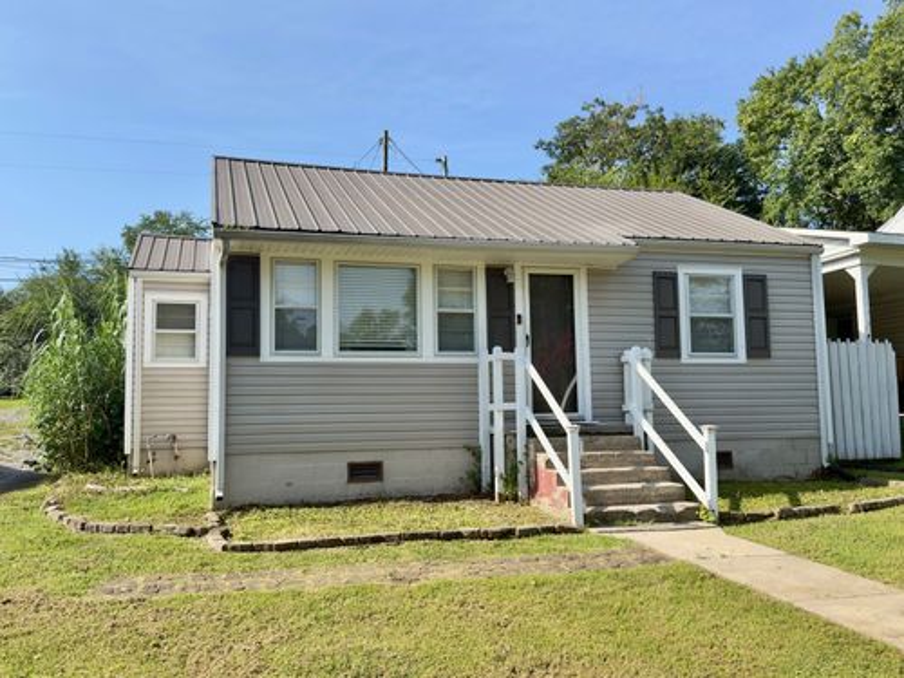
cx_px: 452
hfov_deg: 60.0
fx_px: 783
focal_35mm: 30
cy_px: 339
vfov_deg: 46.8
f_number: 1.78
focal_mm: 6.76
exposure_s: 1/3135
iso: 64
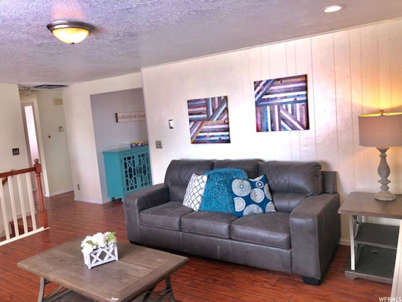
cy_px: 151
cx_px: 201
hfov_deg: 63.4
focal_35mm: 28
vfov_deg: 49.7
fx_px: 325
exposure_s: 1/150
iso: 20
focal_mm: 3.99
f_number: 1.8
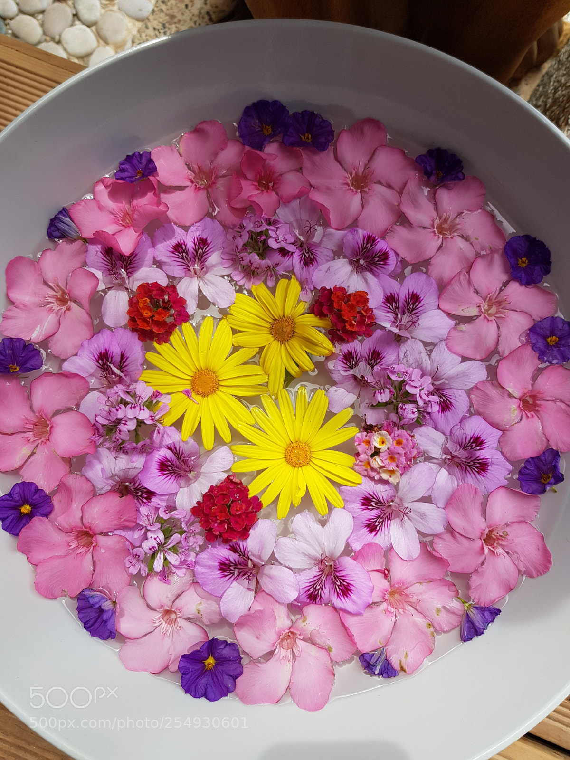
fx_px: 571
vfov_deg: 67.3
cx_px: 285
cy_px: 380
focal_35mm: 26
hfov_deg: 53.1
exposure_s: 1/822
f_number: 1.7
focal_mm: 4.2
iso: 40
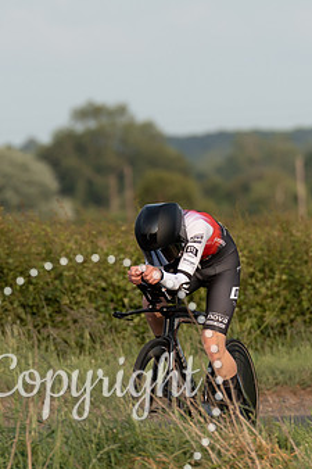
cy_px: 343
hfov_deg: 1.8
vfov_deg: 2.7
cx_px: 160
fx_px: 10032
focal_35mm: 771
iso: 100
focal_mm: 200
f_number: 4
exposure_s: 1/640
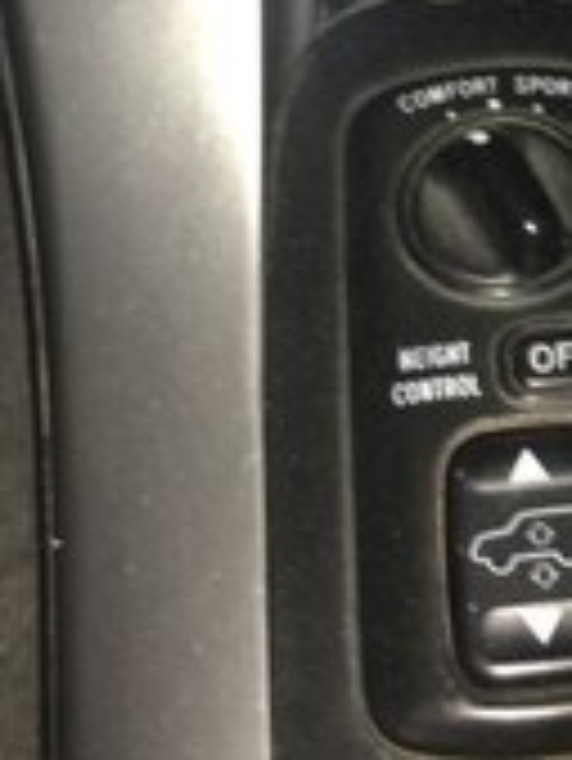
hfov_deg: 16.7
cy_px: -49
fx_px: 1870
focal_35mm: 85
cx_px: 662
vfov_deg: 21.9
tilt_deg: -53.6
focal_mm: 4.15
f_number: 2.2
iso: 32
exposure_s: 1/17
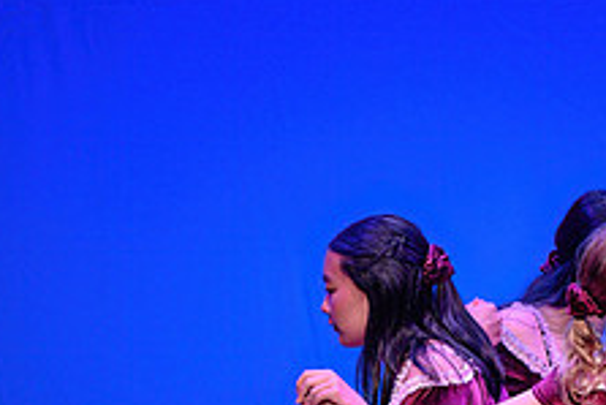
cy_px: 467
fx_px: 11117
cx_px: 401
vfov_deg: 2.1
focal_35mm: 660
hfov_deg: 3.1
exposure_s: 1/500
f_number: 3.2
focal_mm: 200
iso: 1250
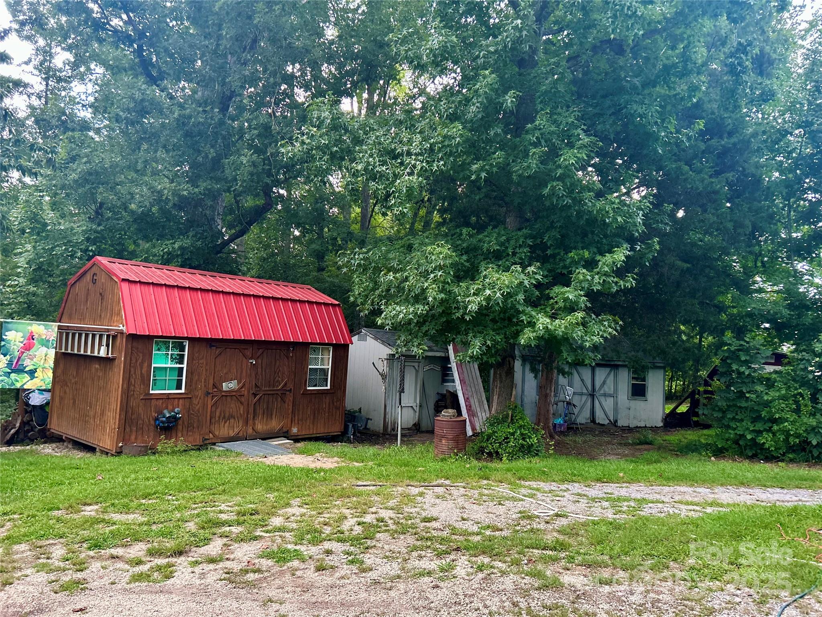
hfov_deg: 67.3
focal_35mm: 26
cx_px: 411
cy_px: 308
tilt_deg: +3.6
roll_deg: -2.3
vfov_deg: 53.1
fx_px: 617
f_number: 1.5
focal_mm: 5.7
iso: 320
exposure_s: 1/60
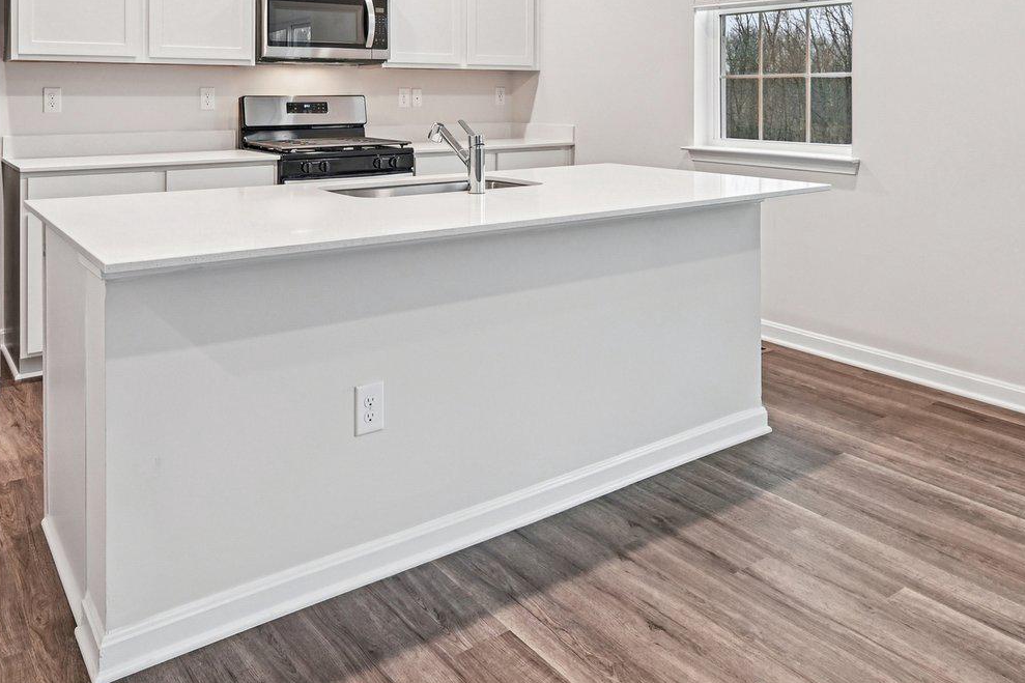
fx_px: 826
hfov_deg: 63.5
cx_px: 455
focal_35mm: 29
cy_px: 90
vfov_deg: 41.9
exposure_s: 1/13
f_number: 8
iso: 400
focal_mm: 14
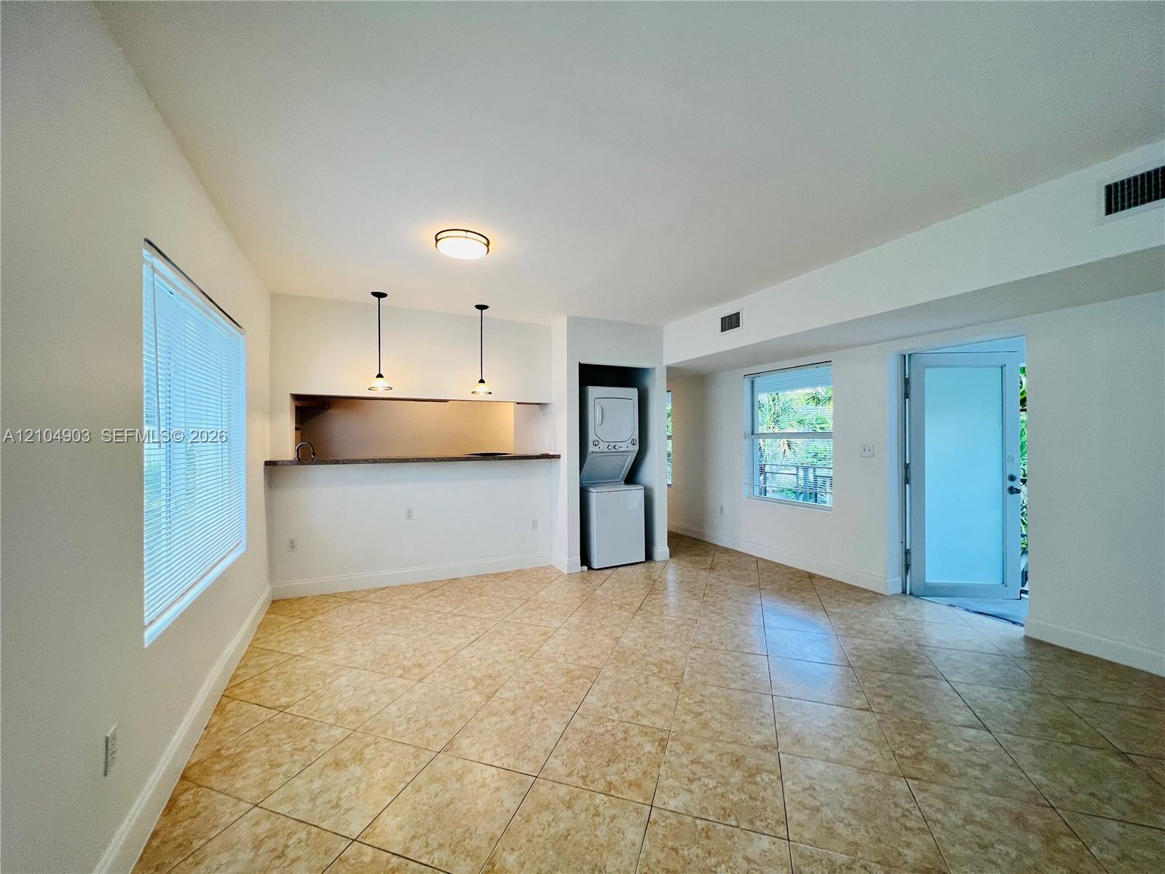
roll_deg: +0.4
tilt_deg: +0.0
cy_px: 437
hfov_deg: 106.2
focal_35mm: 13
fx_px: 438
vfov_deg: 89.9
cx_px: 582
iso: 100
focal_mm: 1.57
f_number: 1.8
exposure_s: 1/120
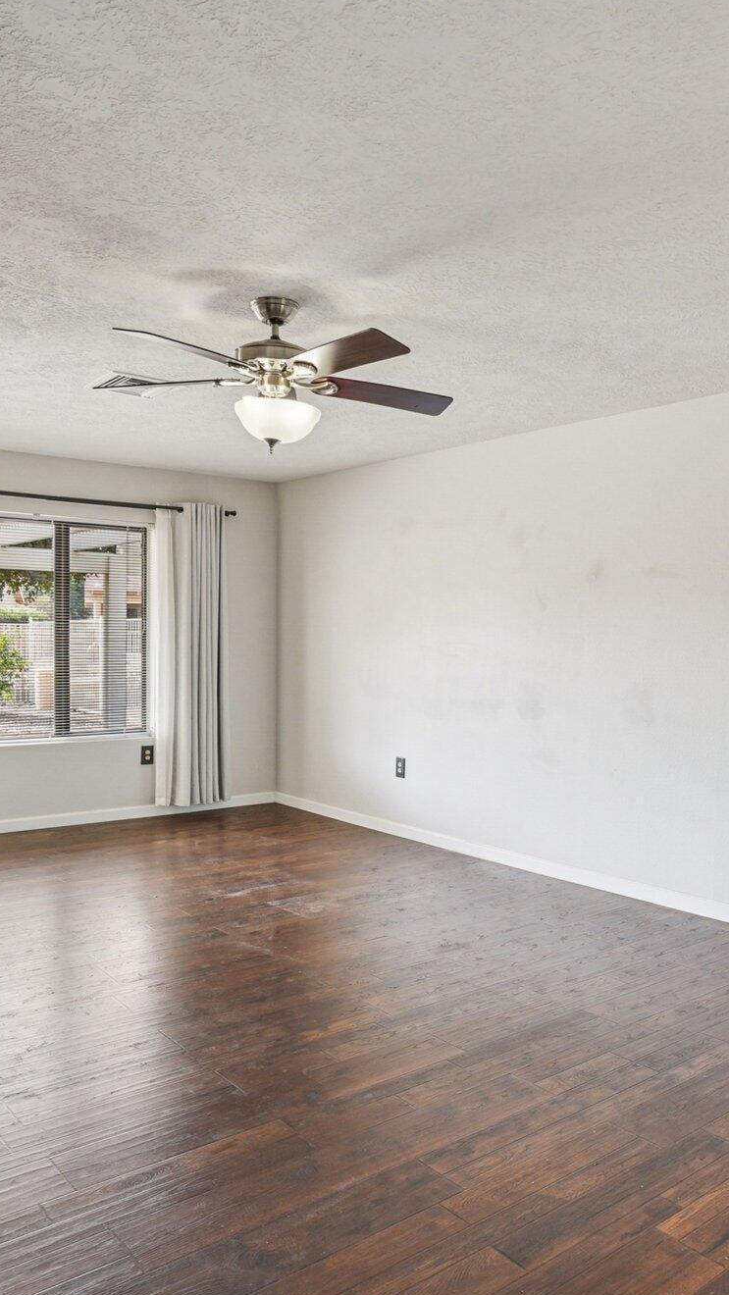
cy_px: 642
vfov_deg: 71.9
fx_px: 893
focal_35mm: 26
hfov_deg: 43.8
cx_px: 479
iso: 400
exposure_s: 1/15
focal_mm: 16
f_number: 8
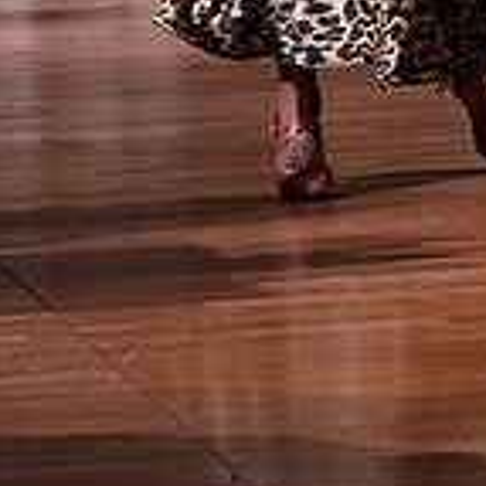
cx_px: 590
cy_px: -384
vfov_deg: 5.4
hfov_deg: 5.4
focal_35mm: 320
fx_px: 5083
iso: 8000
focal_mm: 93
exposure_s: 1/400
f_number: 5
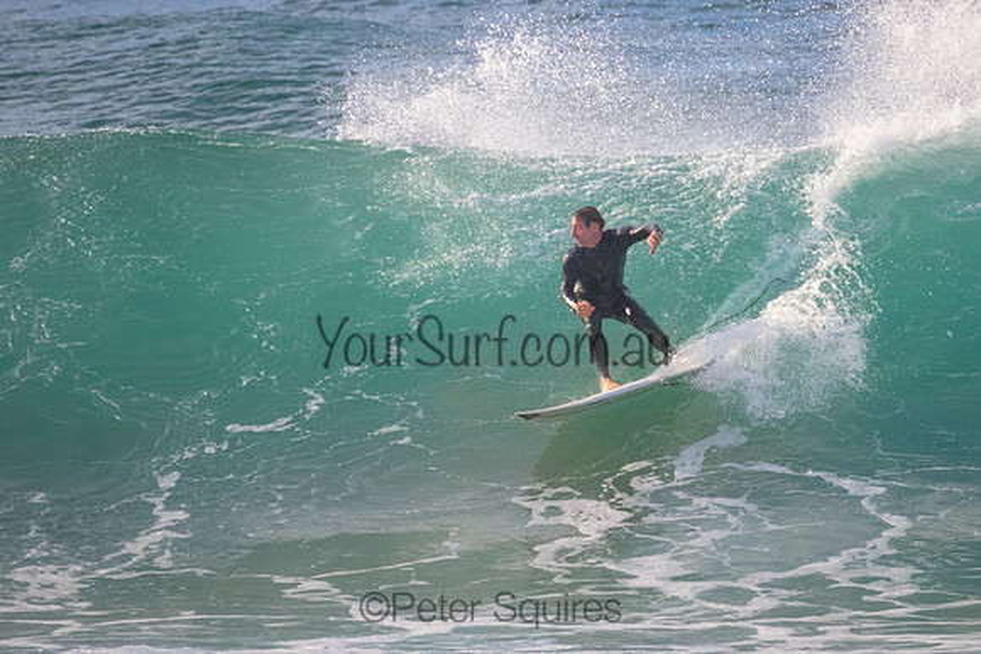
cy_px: 259
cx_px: 568
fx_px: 28416
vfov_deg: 1.3
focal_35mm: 1043
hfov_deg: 2.0
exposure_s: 1/2000
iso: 3600
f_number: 11
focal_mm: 800
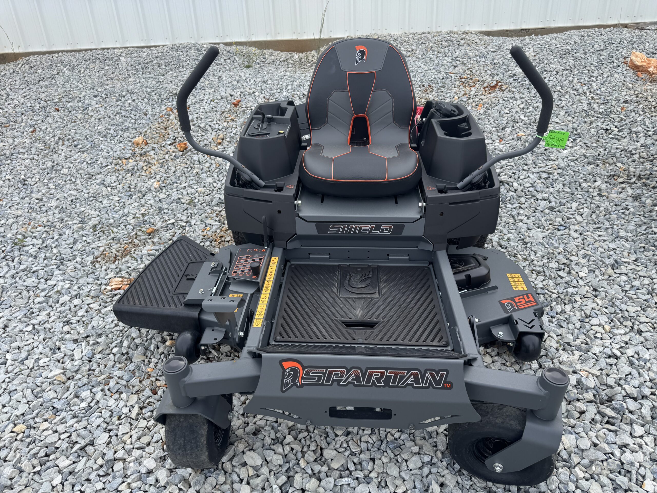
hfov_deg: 71.6
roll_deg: +3.3
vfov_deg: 56.8
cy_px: 246
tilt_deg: -26.5
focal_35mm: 24
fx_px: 456
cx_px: 328
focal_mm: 6.76
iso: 80
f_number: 1.78
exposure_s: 1/1767
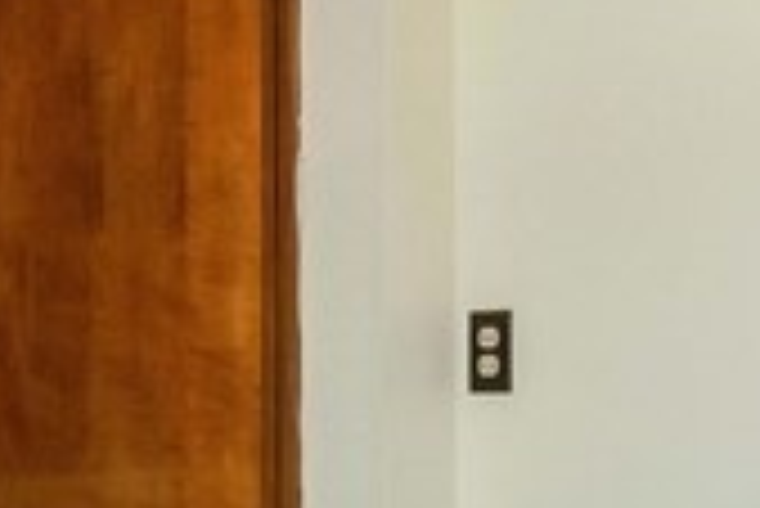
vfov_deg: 15.0
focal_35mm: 91
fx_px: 1923
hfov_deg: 22.2
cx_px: 225
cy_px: 398
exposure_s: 1/80
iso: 800
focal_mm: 10
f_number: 4.5
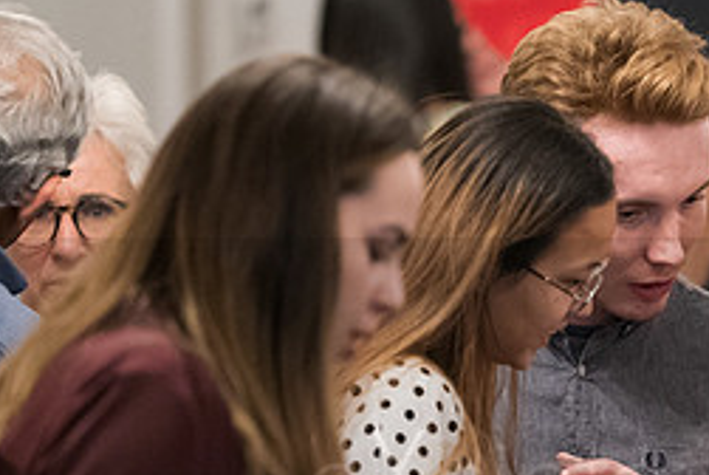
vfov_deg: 2.4
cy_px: 510
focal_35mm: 563
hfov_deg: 3.6
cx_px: 926
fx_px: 11101
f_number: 2.8
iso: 6400
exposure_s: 1/100
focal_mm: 200
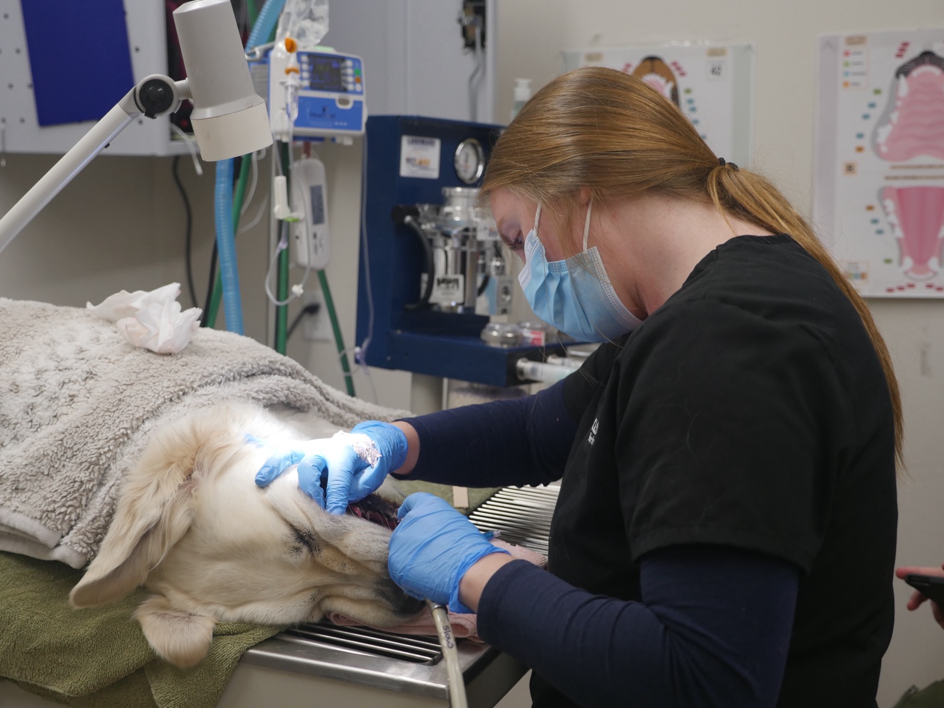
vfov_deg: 29.1
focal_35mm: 50
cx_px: 472
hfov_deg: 38.2
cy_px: 354
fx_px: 1364
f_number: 2.8
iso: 400
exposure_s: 1/60
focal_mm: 25
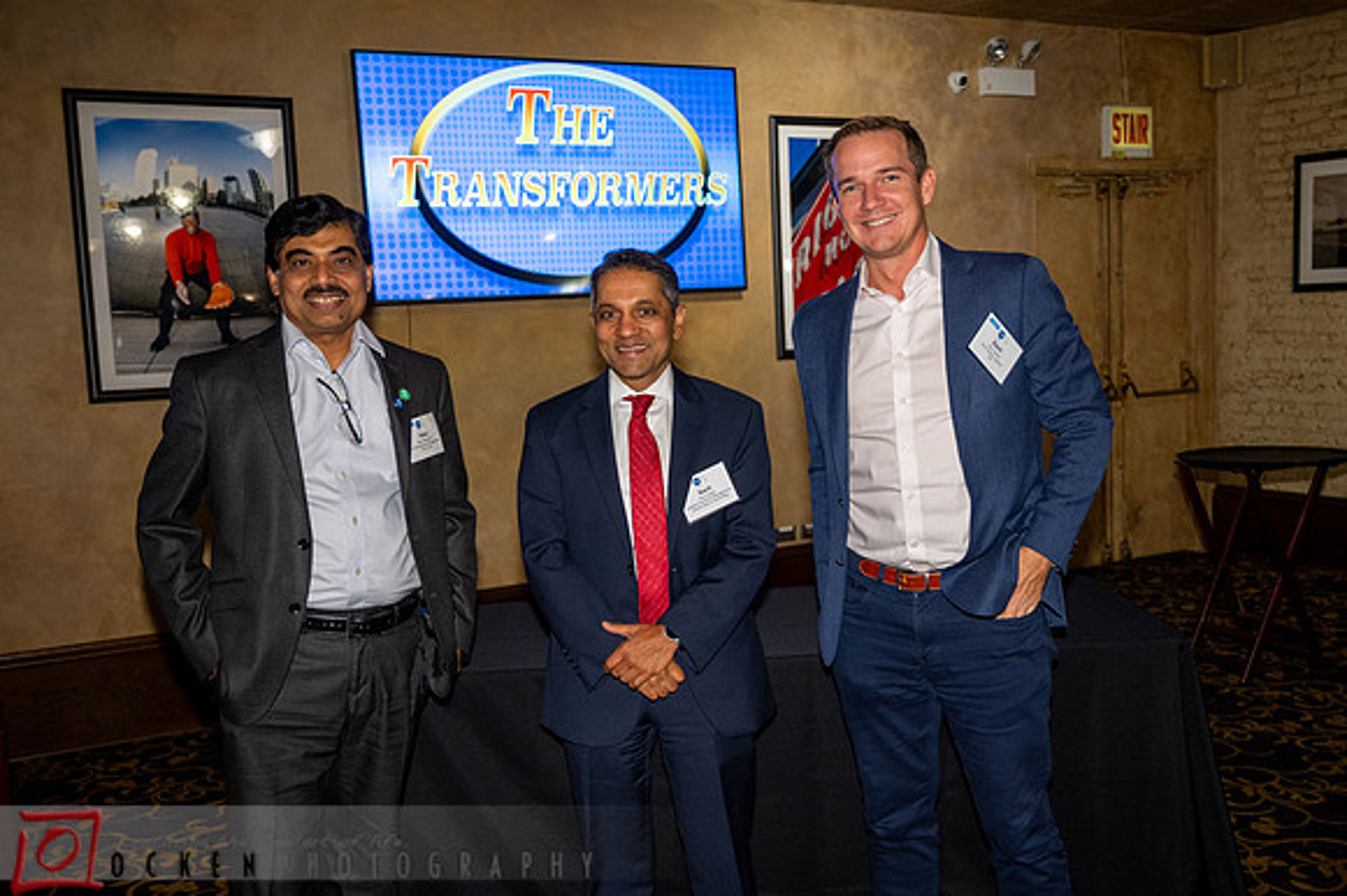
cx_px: 733
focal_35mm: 38
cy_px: 472
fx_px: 1404
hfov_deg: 51.2
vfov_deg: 35.4
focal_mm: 34.5
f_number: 4
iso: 2500
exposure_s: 1/200
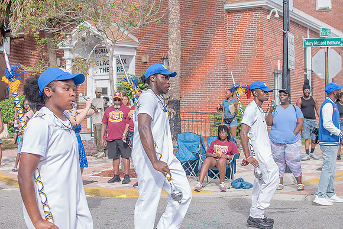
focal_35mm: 52
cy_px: 114
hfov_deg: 38.2
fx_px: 496
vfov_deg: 26.0
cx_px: 172
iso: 100
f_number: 4
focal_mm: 35
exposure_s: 1/500
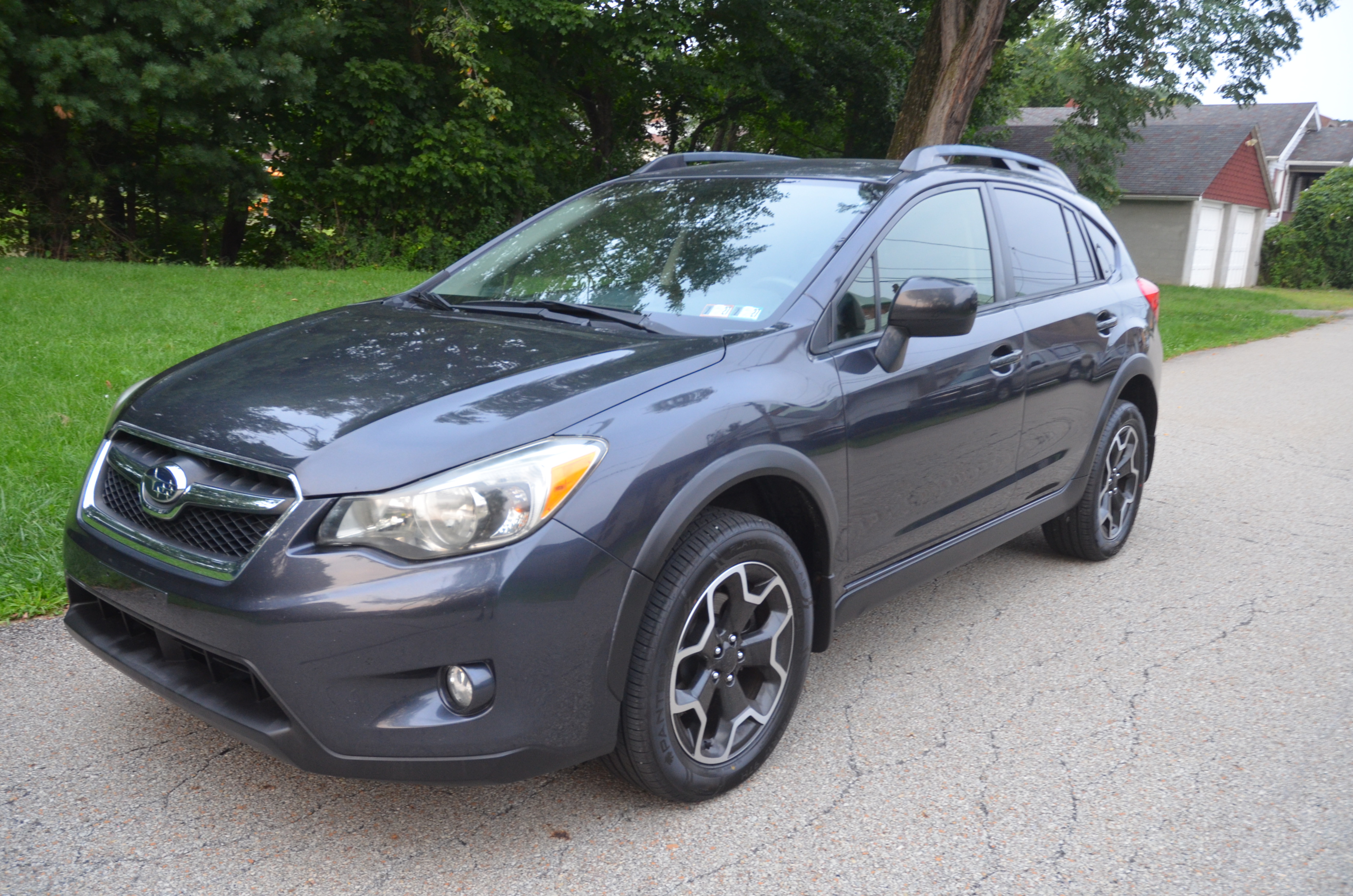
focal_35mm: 27
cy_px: 448
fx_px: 1013
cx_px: 676
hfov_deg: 67.5
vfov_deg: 47.7
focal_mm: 18
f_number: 4
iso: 800
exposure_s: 1/60
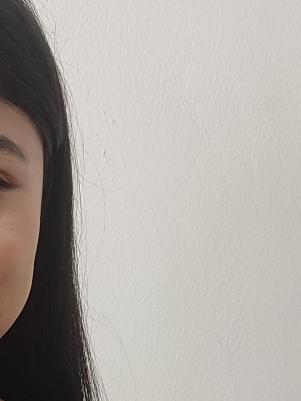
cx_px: -32
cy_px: 523
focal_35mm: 102
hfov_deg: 14.2
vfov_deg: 18.0
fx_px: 1183
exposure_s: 1/33
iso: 452
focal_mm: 6.04
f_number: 1.9
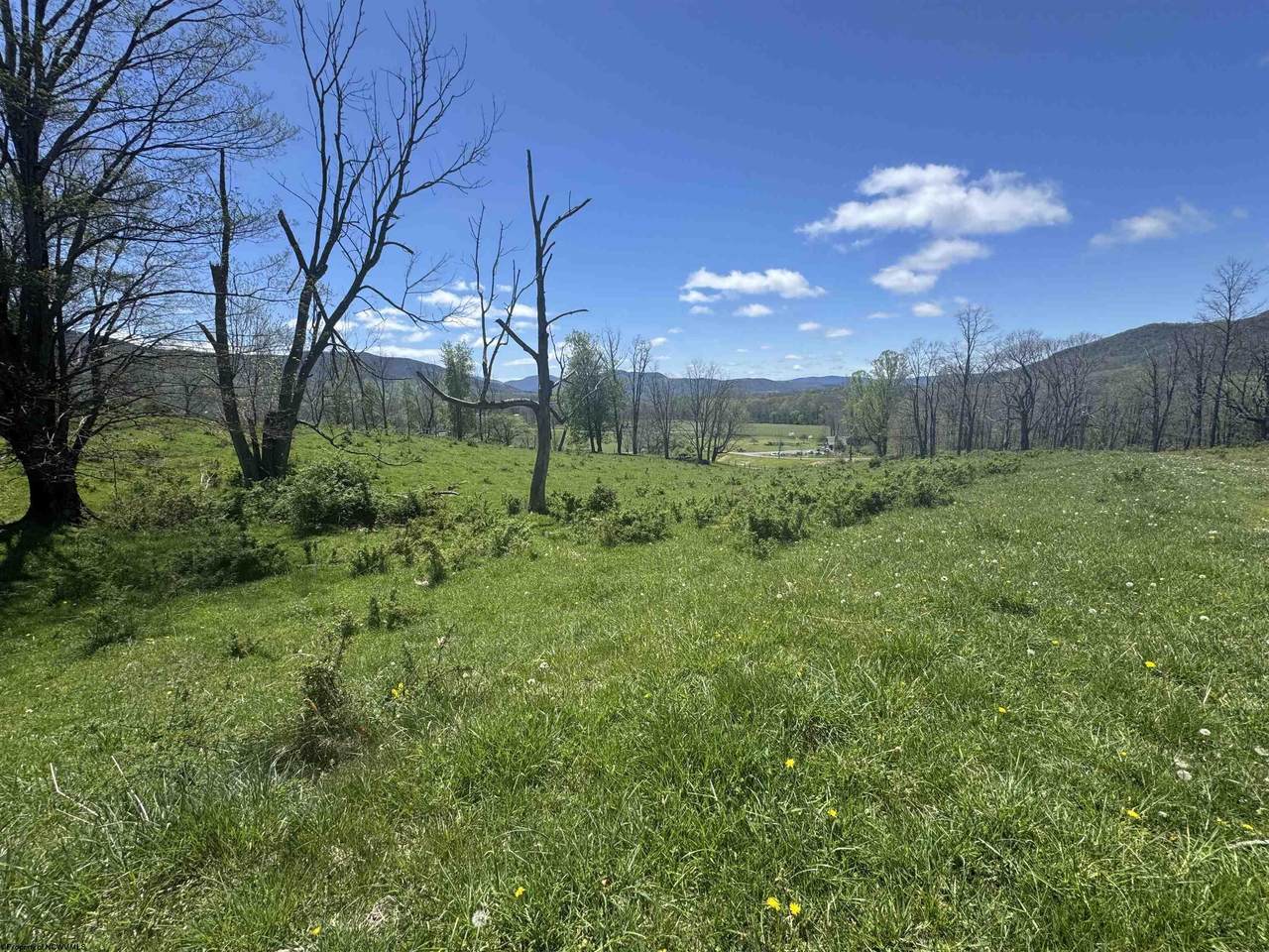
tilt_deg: -10.7
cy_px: 476
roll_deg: +0.2
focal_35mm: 14
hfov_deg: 102.1
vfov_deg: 85.7
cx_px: 634
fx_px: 513
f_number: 2.2
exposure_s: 1/1748
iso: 50
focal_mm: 2.22
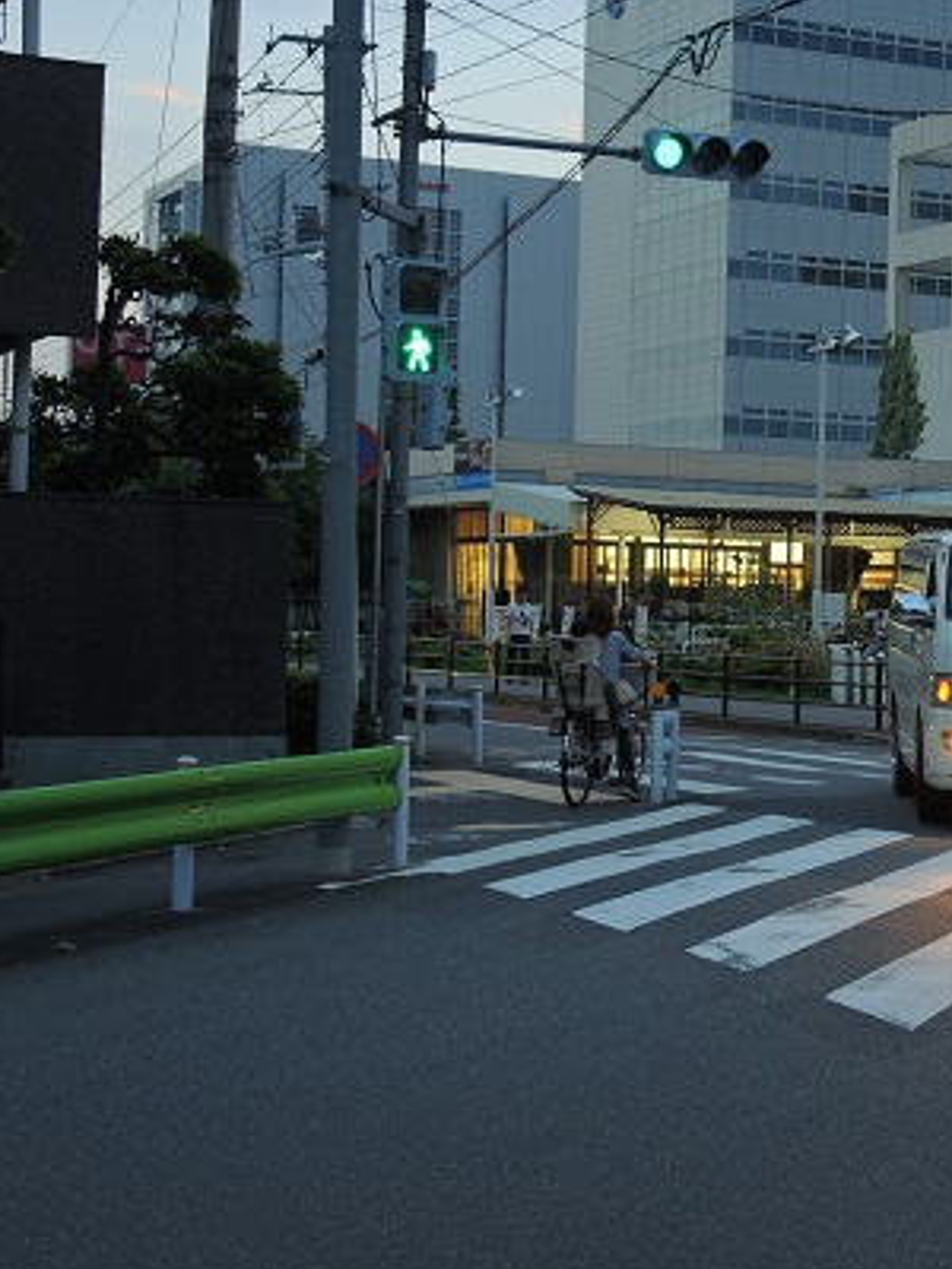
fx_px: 2530
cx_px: 850
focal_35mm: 69
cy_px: 631
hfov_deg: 20.9
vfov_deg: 28.2
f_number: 2.5
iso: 140
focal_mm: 9.9
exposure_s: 1/50
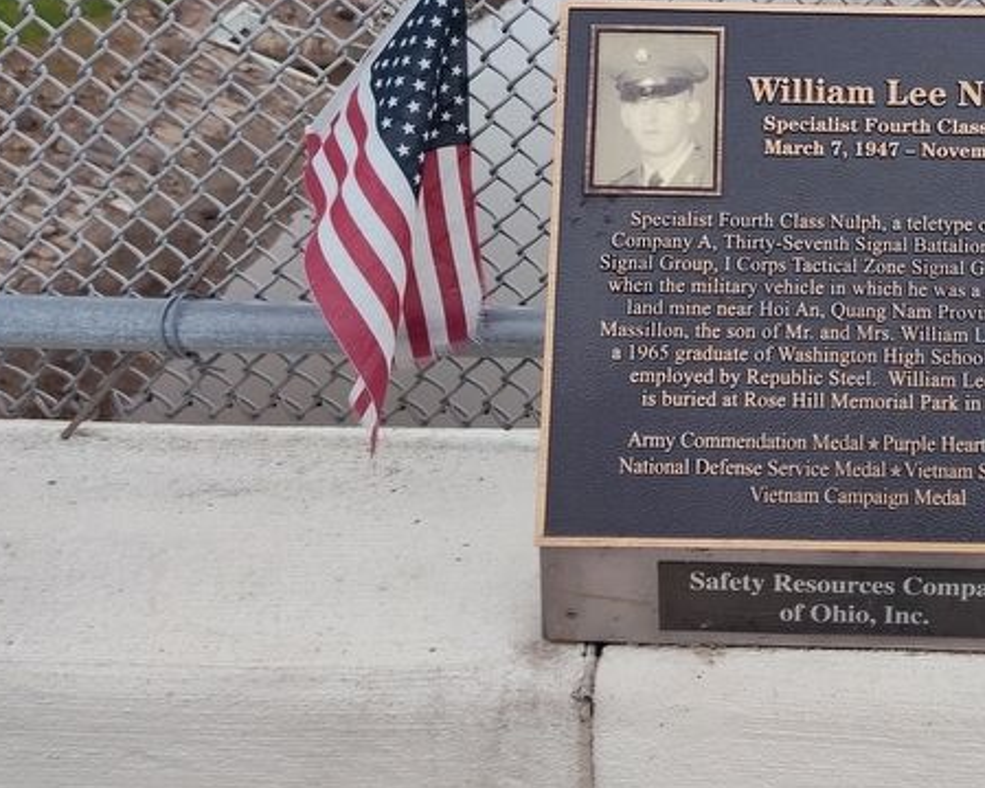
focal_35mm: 40
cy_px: 204
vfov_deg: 36.5
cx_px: 849
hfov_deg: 42.7
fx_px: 1166
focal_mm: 5.56
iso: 148
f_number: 1.8
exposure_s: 1/120
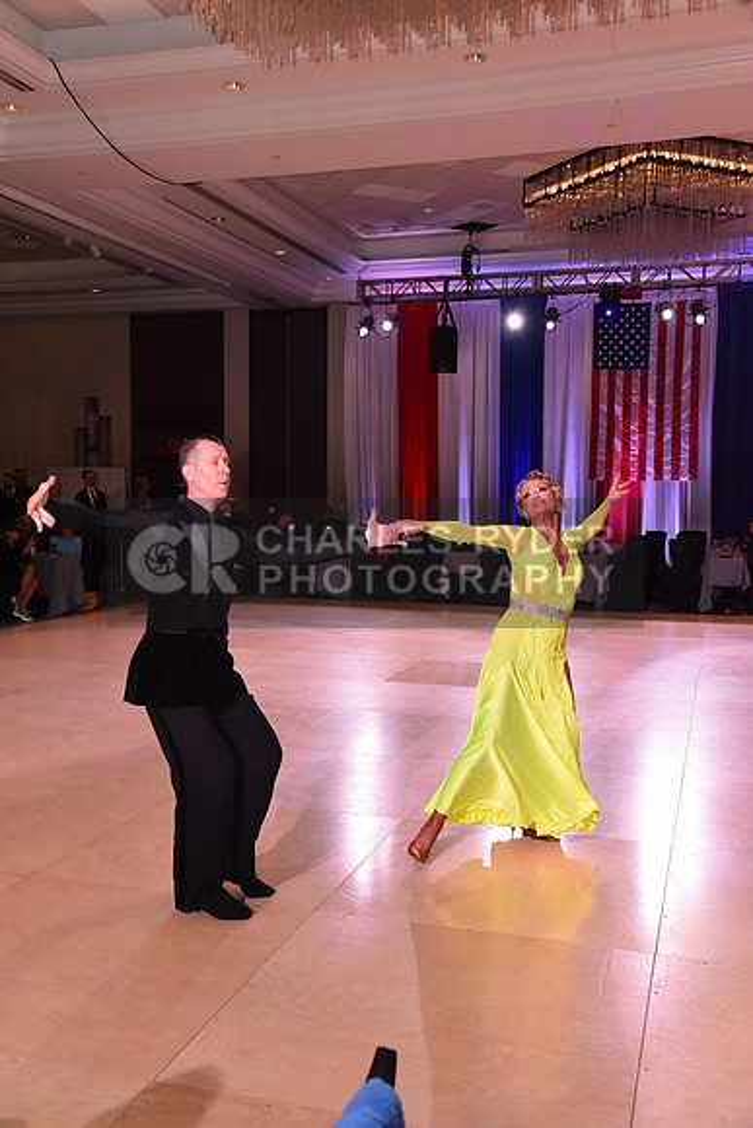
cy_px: 564
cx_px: 376
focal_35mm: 38
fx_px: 1191
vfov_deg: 50.7
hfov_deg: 35.1
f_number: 6.3
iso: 2500
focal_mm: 38
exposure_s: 1/320
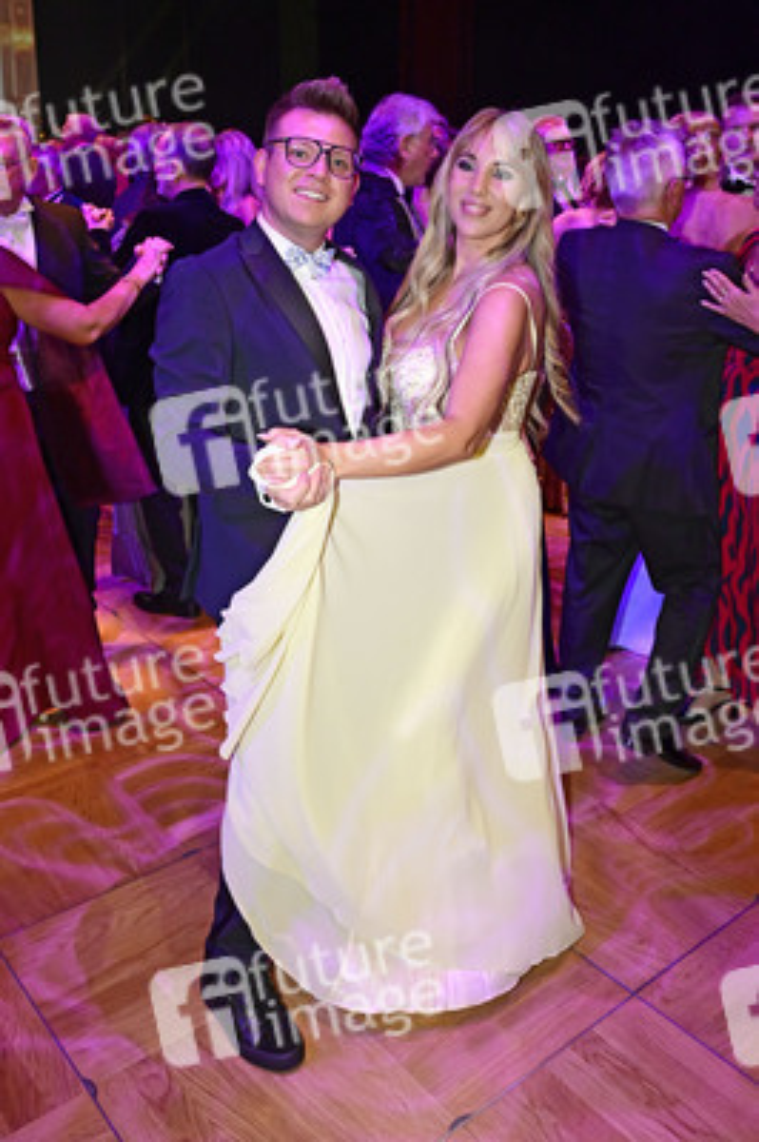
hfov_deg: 53.1
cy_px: 571
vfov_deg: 73.8
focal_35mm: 24
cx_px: 380
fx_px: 760
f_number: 5.6
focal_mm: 24
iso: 2500
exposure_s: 1/200
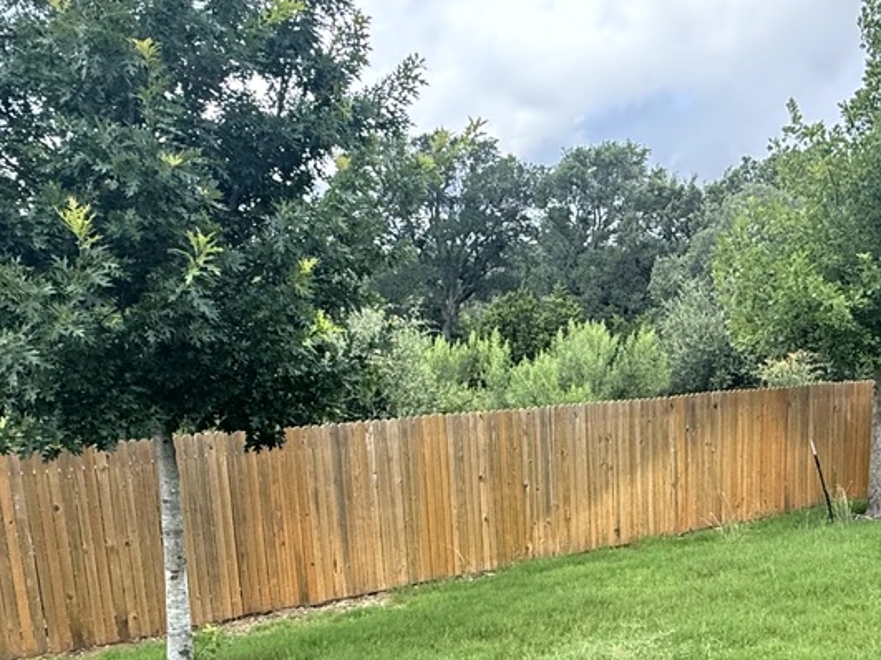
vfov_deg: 36.8
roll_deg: +0.5
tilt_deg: -11.1
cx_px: 684
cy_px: 499
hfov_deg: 46.8
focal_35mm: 38
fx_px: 967
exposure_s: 1/368
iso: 64
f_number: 2.2
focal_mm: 2.22
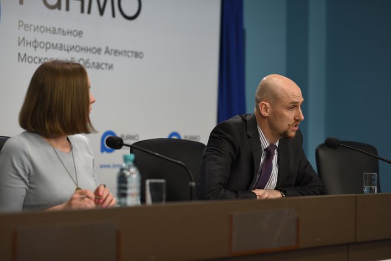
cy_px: 130
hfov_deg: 23.9
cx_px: 196
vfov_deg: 16.1
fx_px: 923
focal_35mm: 85
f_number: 2.5
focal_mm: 85
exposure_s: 1/160
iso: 320
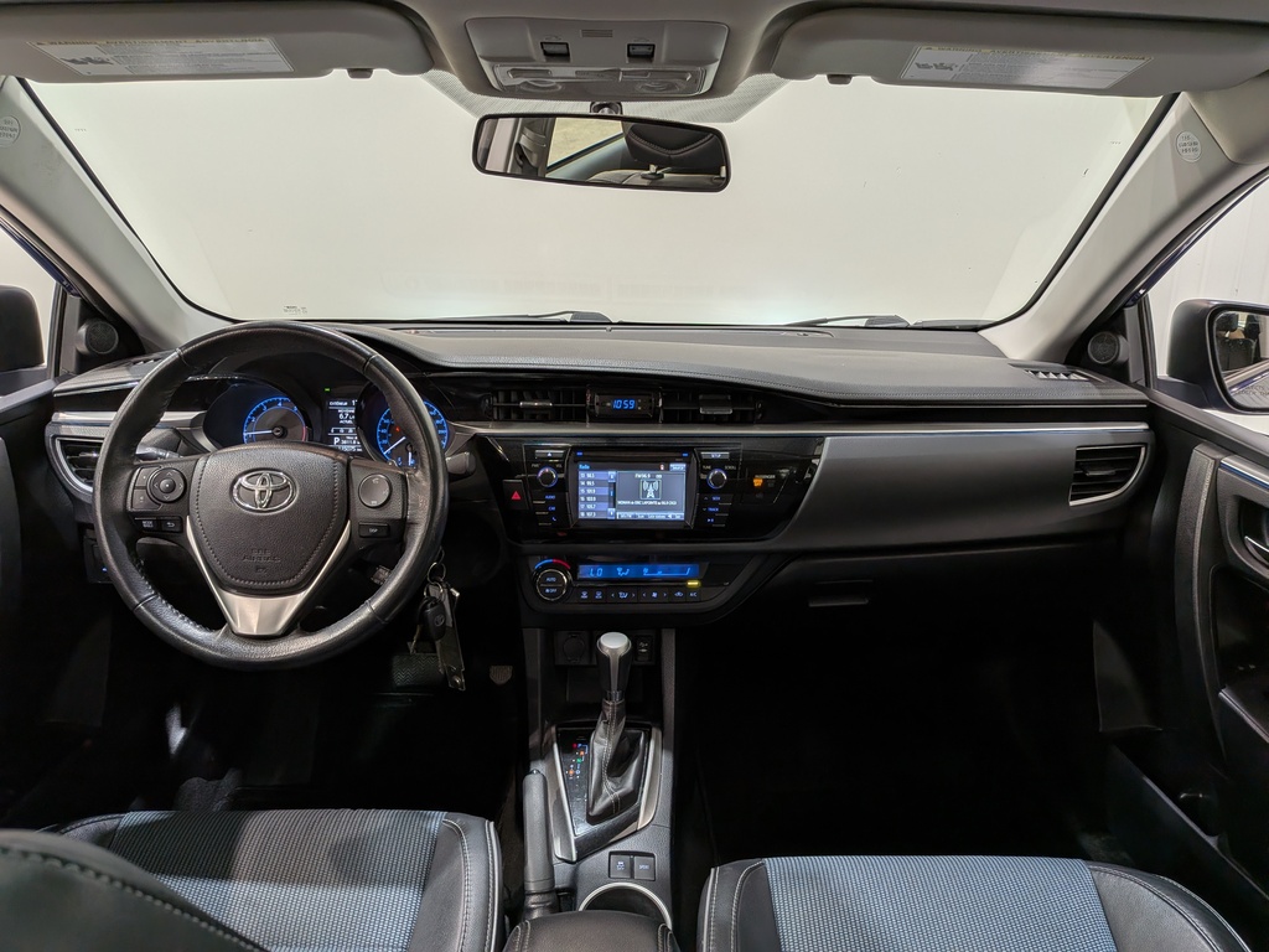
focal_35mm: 24
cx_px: 634
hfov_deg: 71.6
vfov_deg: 56.8
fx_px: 880
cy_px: 476
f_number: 1.7
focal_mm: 4.53
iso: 27
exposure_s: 1/146
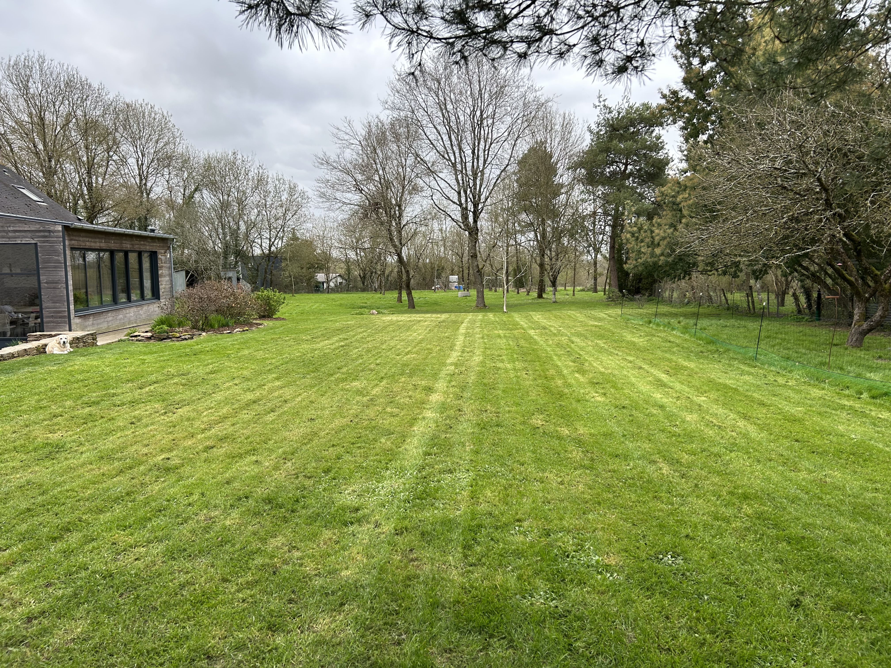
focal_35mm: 26
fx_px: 669
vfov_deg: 53.1
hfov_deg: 67.3
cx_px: 446
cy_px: 334
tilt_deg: -7.1
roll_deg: +0.1
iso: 50
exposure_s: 1/539
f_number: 1.5
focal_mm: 5.7
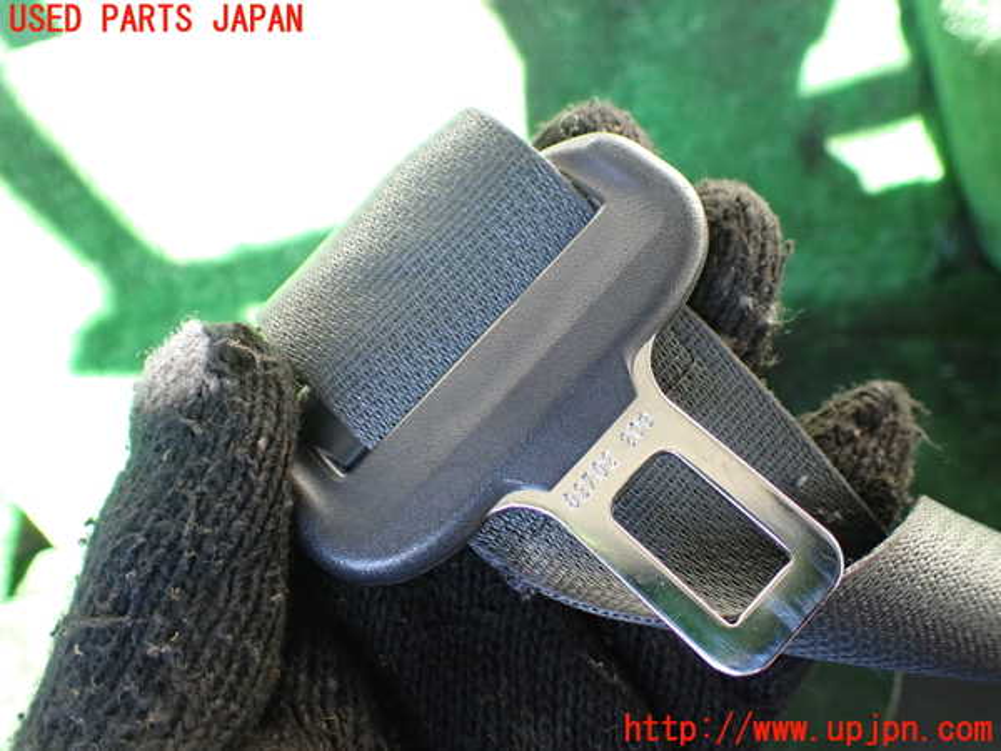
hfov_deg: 60.0
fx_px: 868
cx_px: 500
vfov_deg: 46.8
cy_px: 376
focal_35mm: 30
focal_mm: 5.4
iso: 250
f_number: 2.3
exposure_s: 1/125
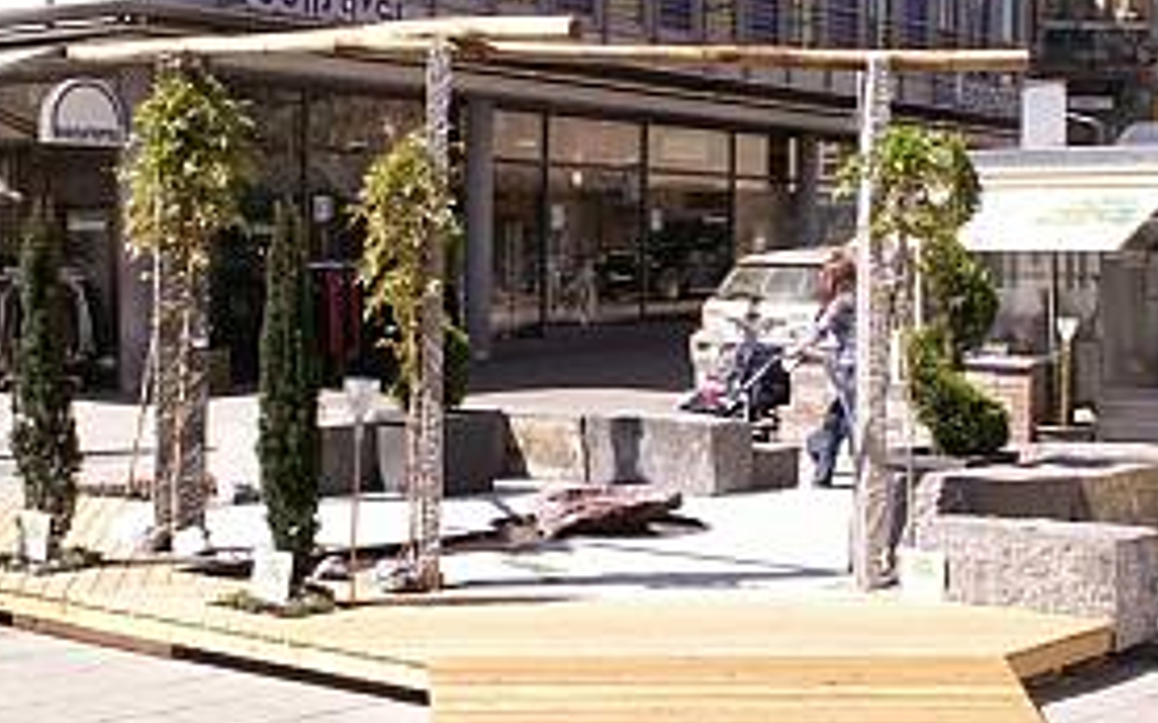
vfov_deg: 19.4
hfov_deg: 30.6
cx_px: 598
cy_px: 353
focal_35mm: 67
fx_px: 2114
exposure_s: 1/160
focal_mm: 8.4
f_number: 6.3
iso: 50
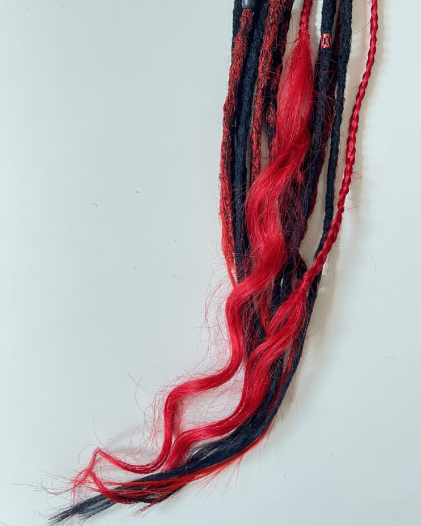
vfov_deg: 62.2
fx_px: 436
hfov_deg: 51.5
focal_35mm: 28
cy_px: 267
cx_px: 215
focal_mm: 5.7
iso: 125
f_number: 1.5
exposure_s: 1/60
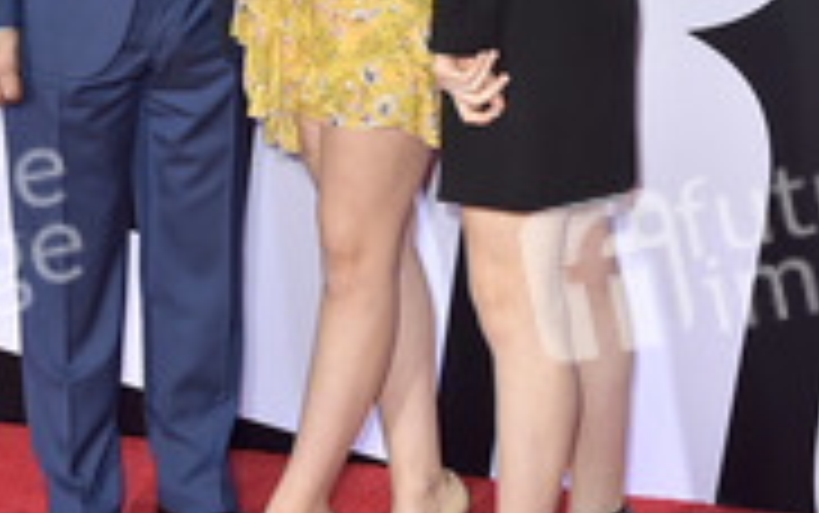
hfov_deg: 24.3
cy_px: 32
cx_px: 344
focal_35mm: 85
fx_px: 1898
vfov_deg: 15.2
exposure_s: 1/250
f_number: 6.3
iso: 320
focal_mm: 38
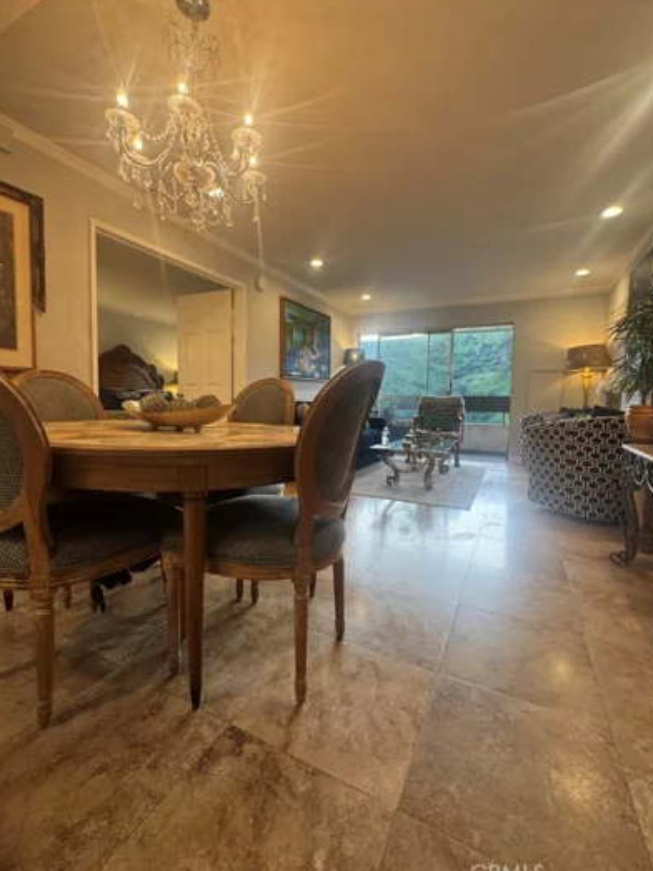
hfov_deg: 81.7
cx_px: 333
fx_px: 377
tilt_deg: -3.5
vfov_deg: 98.1
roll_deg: -0.7
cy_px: 420
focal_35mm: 15
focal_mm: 2.22
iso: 160
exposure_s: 1/120
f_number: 2.2
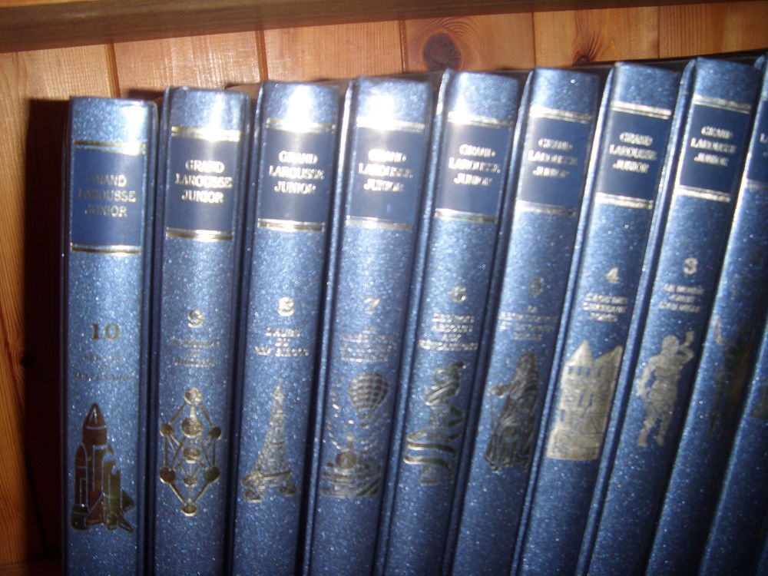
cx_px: 384
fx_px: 688
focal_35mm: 31
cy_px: 288
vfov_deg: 45.4
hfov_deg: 58.4
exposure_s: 1/30
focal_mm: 6.3
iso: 50
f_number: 3.5
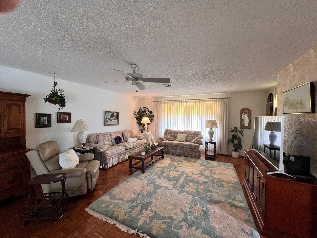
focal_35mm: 13
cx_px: 158
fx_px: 119
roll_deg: -0.4
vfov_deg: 89.9
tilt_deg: -1.6
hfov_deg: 106.2
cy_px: 119
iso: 200
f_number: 1.8
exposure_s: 1/120
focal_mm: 1.57
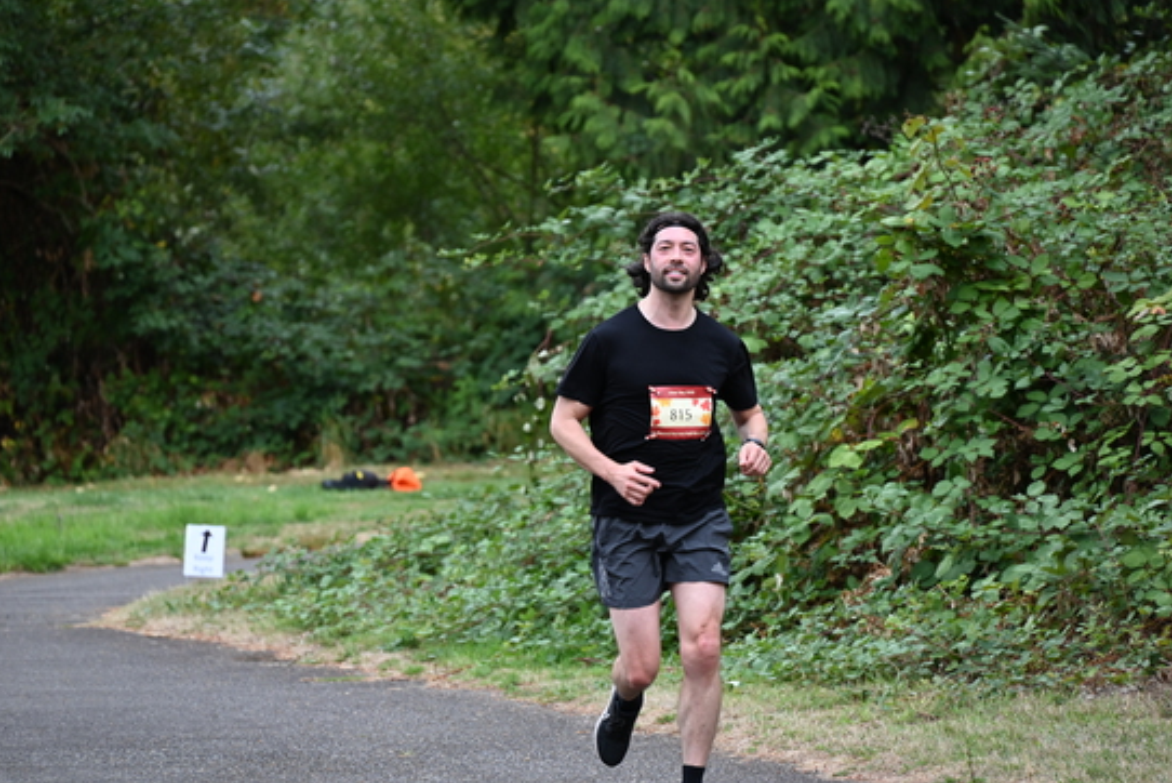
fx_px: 6612
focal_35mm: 203
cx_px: 580
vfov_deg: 6.8
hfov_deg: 10.1
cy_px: 388
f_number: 6.3
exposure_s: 1/250
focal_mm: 200
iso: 560
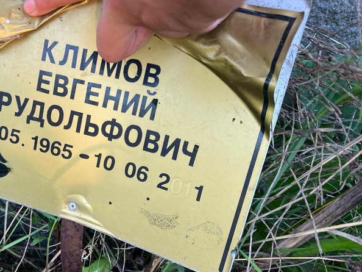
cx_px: 122
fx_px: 366
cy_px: 131
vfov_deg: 40.7
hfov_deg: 51.7
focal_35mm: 35
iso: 50
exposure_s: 1/121
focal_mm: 5.7
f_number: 1.5
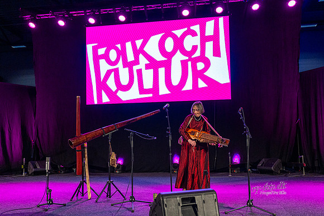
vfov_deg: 38.0
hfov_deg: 54.7
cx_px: 167
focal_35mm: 35
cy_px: 123
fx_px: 313
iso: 800
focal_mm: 25
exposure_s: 1/160
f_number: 2.8
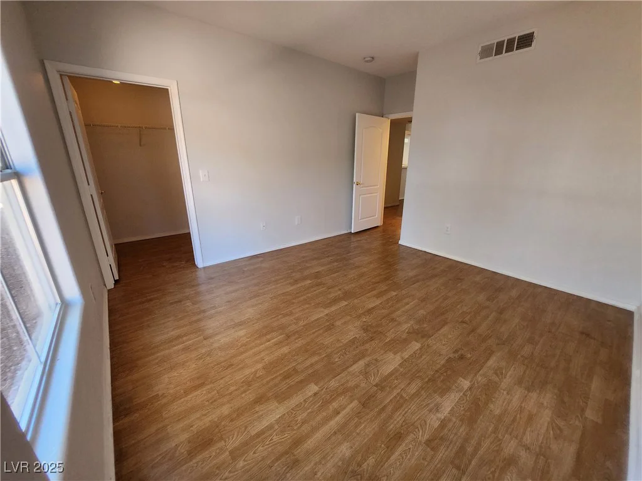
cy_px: 240
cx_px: 321
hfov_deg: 106.2
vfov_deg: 89.9
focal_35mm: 13
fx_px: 241
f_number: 2.2
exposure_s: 1/60
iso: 160
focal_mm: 1.7
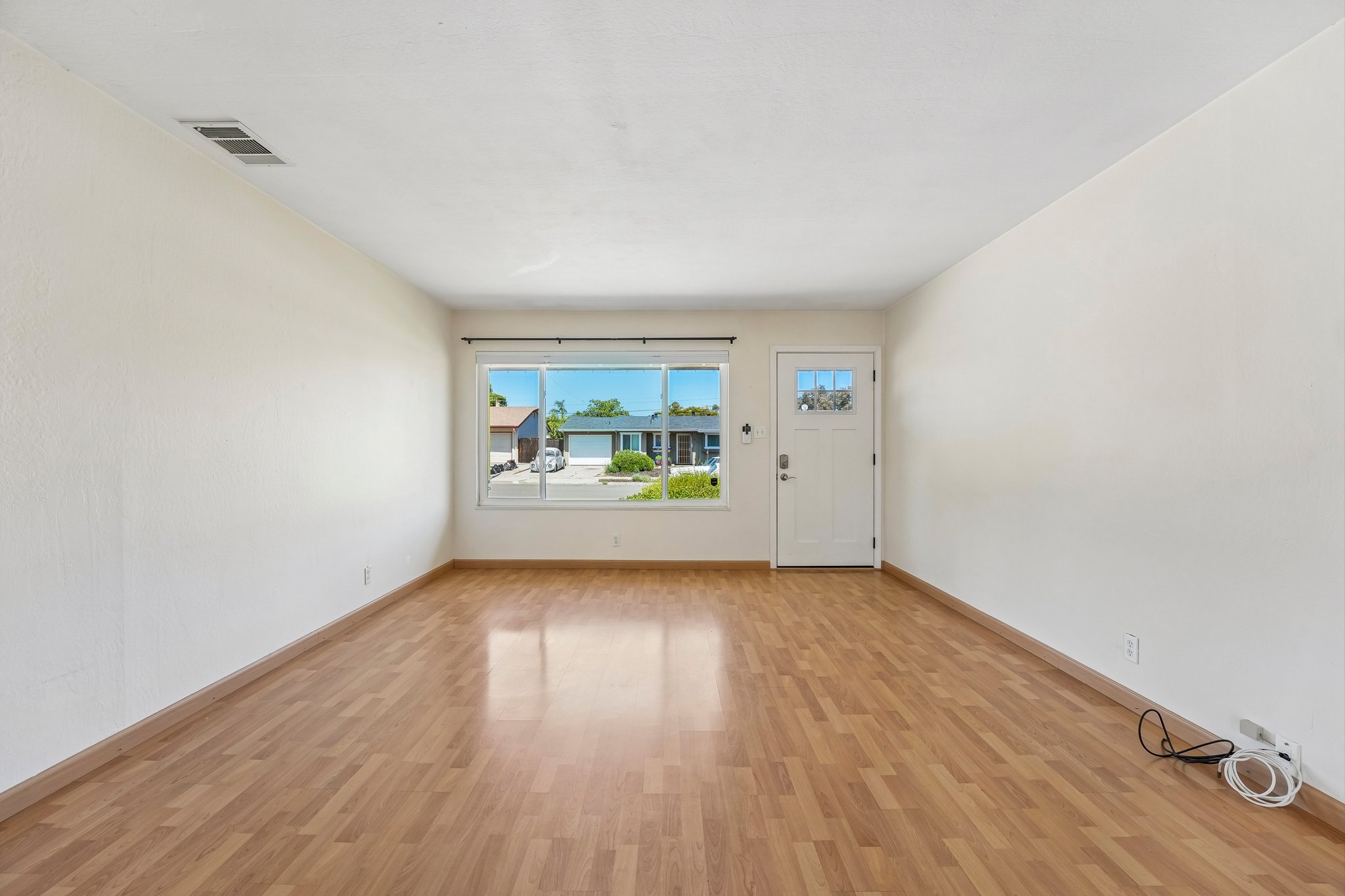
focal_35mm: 14
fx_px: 523
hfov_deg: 104.3
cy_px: 448
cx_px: 672
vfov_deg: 81.2
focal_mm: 14
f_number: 8
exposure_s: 1/50
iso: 640
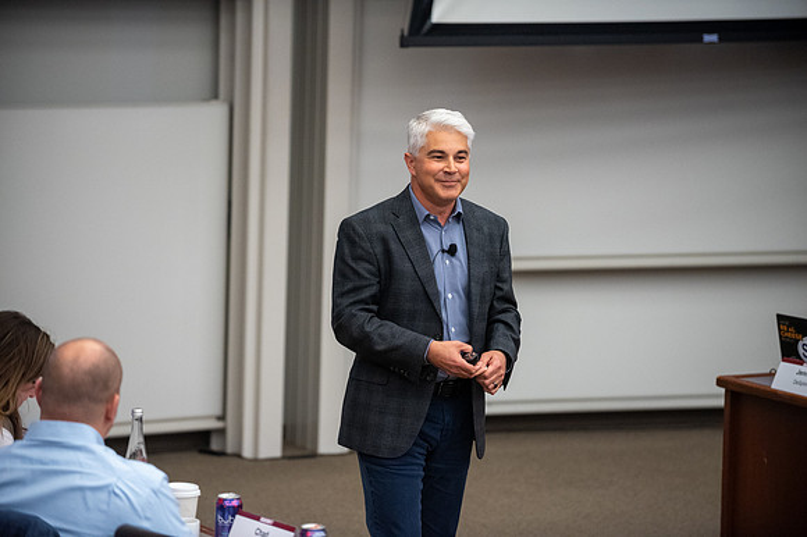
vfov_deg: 8.1
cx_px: 404
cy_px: 268
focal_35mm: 170
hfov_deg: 12.1
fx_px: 3812
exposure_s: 1/160
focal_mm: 170
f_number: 2.8
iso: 2000
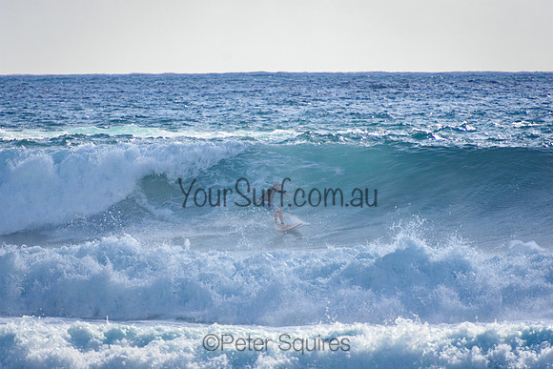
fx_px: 9218
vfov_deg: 2.3
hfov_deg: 3.4
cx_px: 276
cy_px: 184
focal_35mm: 600
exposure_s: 1/2000
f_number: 5.6
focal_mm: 400
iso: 320
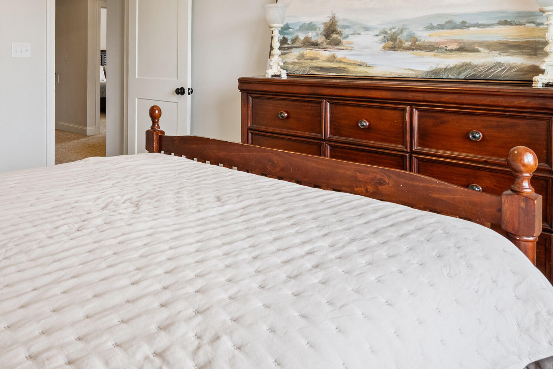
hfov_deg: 56.5
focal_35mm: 31
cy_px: 60
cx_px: 122
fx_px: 476
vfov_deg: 40.1
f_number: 9
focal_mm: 16
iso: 800
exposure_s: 1/13
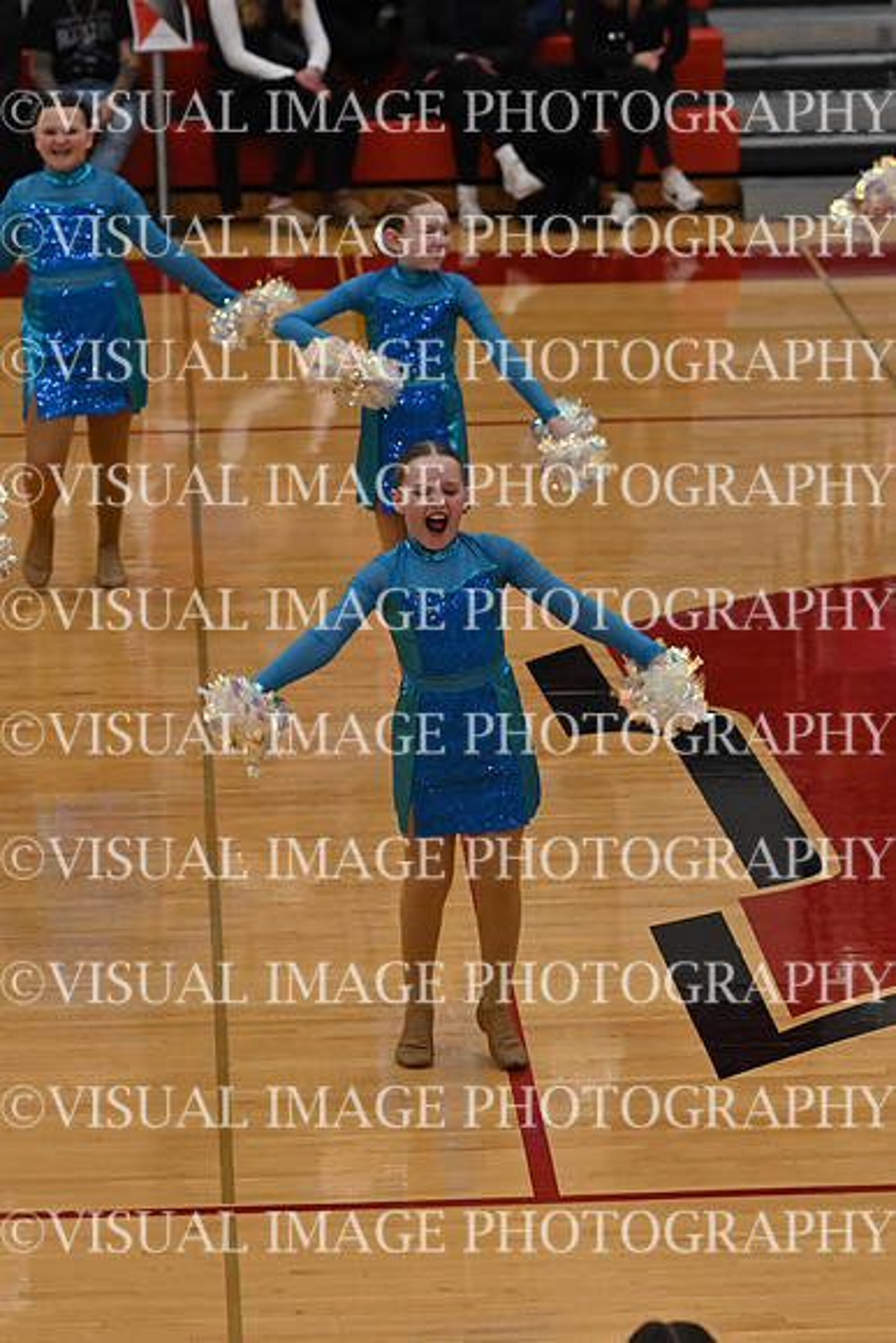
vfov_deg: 11.4
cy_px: 672
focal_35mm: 180
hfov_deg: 7.6
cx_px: 448
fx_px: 6715
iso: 5000
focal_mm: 120
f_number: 4
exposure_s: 1/500
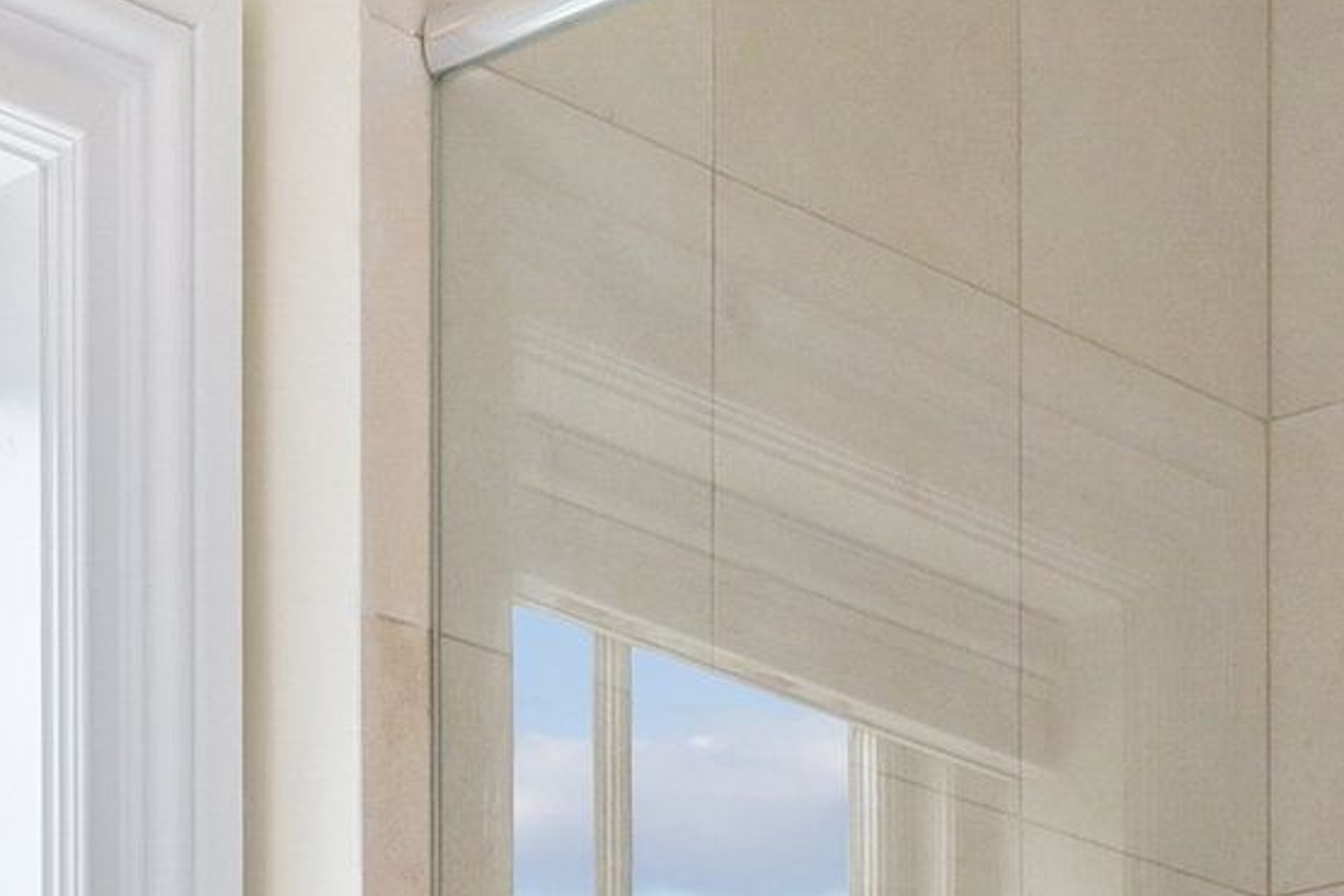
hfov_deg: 16.0
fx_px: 4554
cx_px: -333
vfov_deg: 9.9
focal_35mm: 122
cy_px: 2156
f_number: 8
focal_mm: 17
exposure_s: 1/25
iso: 400
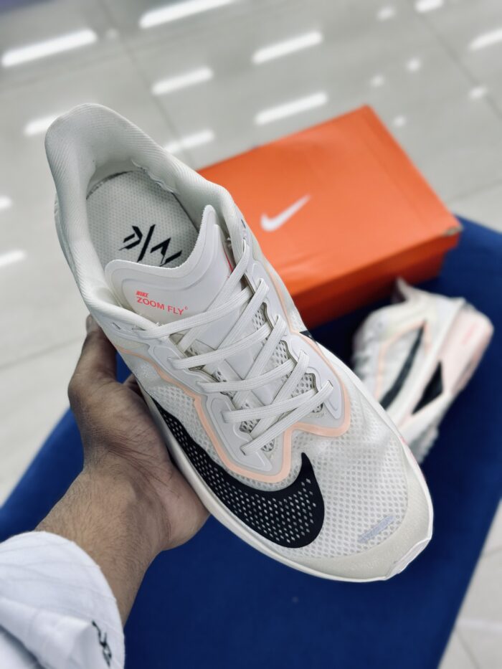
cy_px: 334
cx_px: 251
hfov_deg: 30.3
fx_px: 928
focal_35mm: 48
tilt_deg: -58.9
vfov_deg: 39.7
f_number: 1.78
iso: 64
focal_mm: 6.86
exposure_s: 1/120
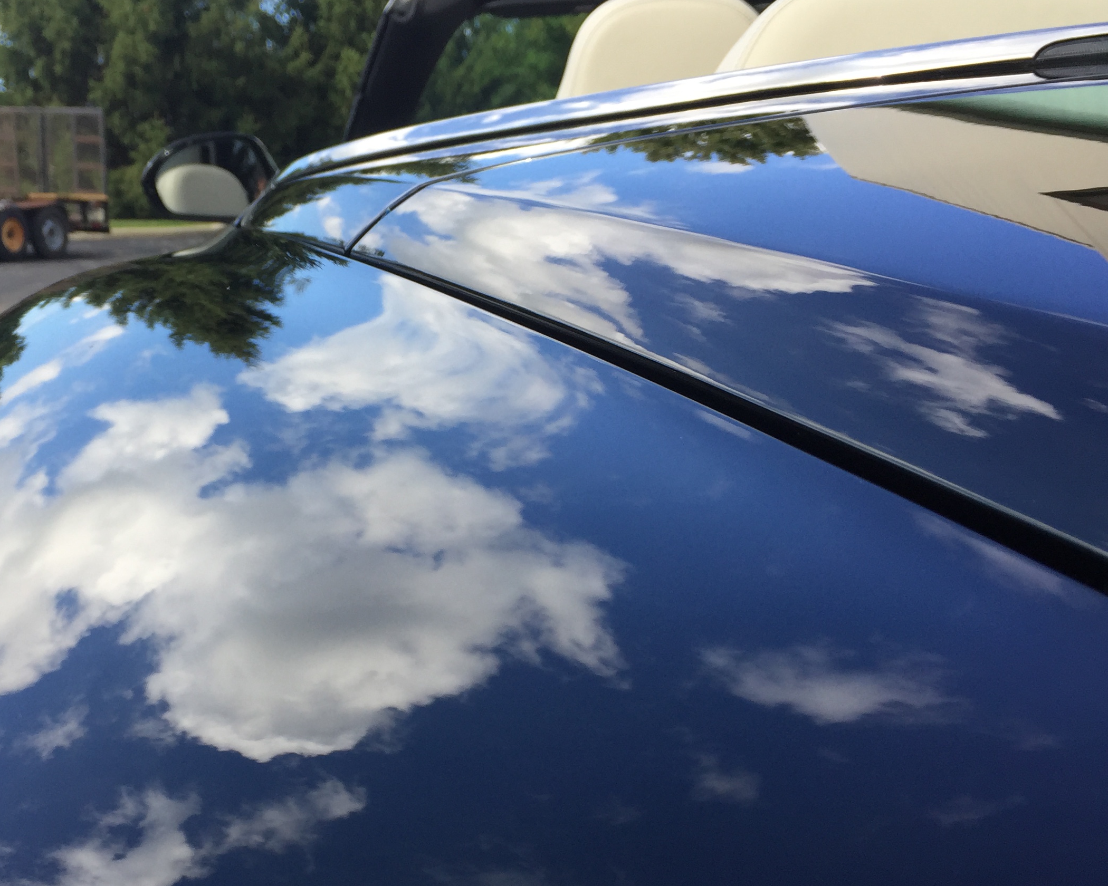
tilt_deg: -14.4
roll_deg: -2.8
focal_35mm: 44
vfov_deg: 33.9
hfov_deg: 41.7
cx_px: 424
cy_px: 581
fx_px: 1443
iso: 32
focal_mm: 4.15
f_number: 2.2
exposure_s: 1/618
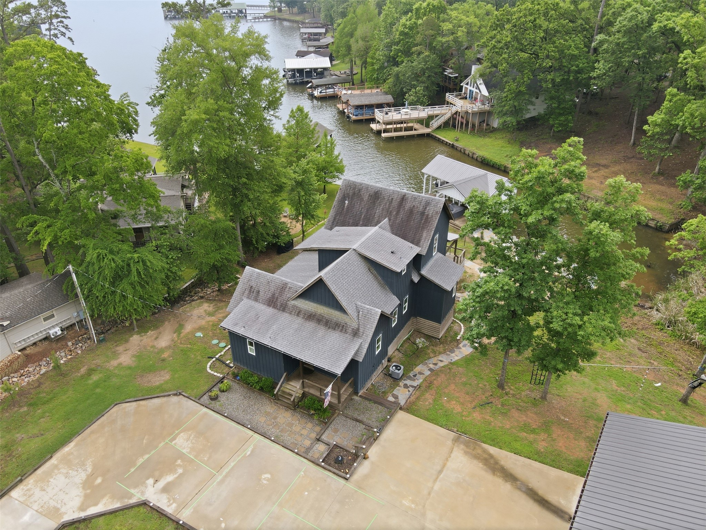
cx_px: 353
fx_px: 489
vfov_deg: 56.8
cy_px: 265
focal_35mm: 24
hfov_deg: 71.6
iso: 100
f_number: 2.8
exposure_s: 1/180
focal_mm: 4.5
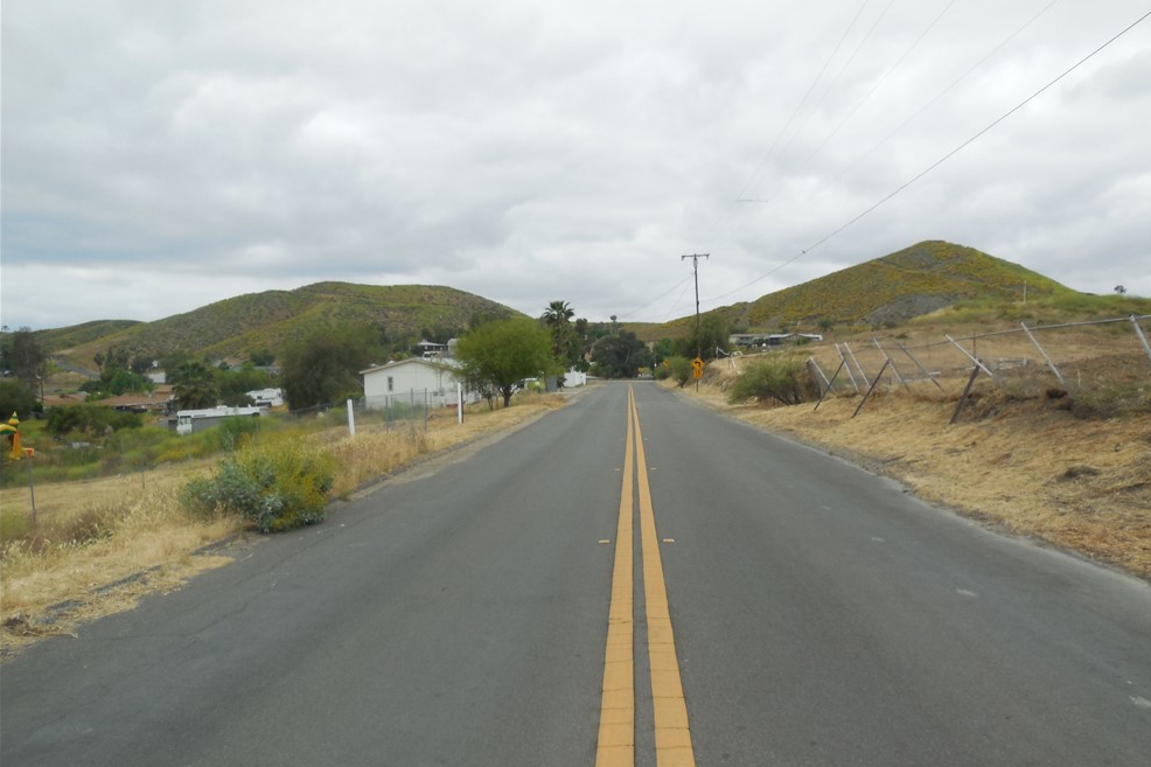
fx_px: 863
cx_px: 597
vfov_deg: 47.8
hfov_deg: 67.4
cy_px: 434
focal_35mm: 27
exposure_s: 1/1250
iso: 125
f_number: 3.1
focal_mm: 4.5
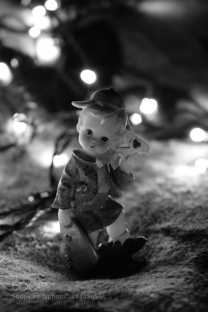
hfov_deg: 16.6
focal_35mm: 82
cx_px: 104
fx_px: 715
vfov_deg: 24.6
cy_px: 156
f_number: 5.6
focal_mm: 55
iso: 2800
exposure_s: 1/60
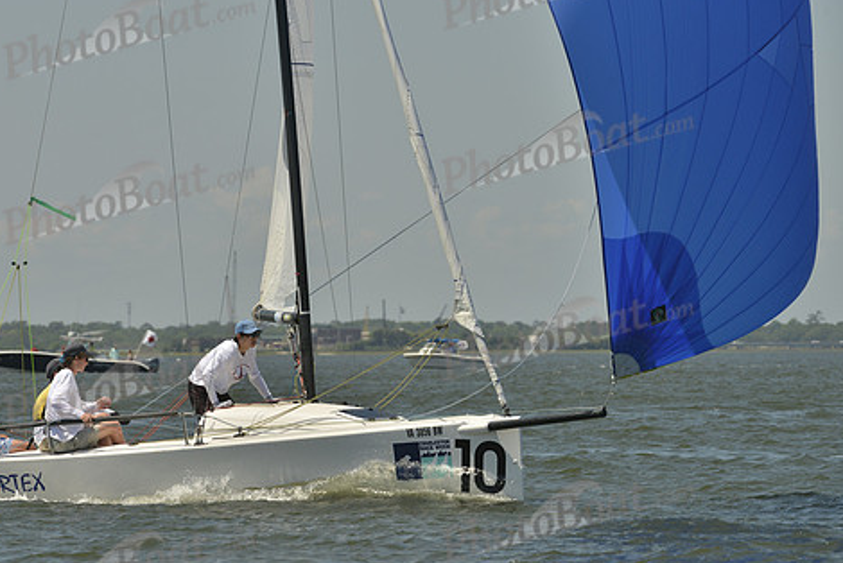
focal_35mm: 296
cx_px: 350
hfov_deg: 7.0
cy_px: 266
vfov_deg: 4.7
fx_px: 6935
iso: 280
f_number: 9
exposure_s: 1/1250
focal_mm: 240
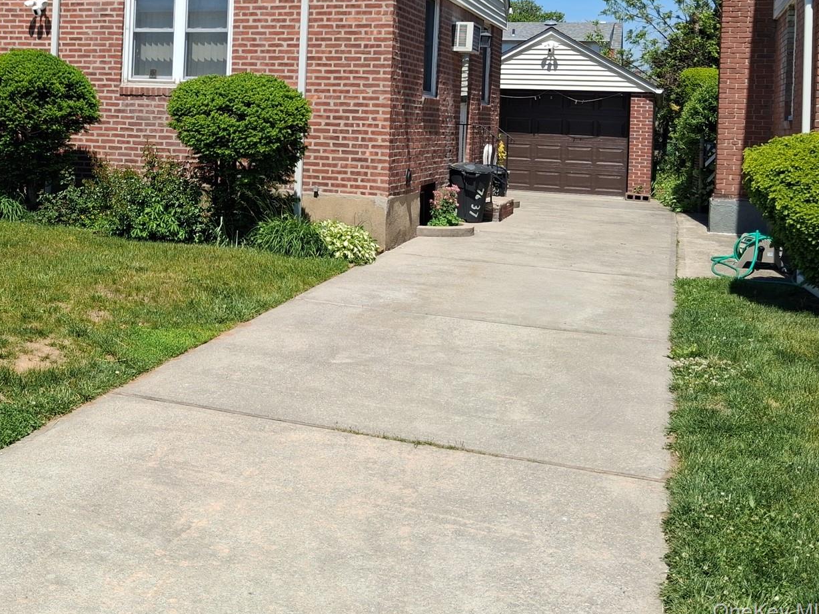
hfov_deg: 40.4
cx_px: 166
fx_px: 1065
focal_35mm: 45
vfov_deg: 31.3
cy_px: 116
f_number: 1.8
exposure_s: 1/582
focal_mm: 4
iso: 25
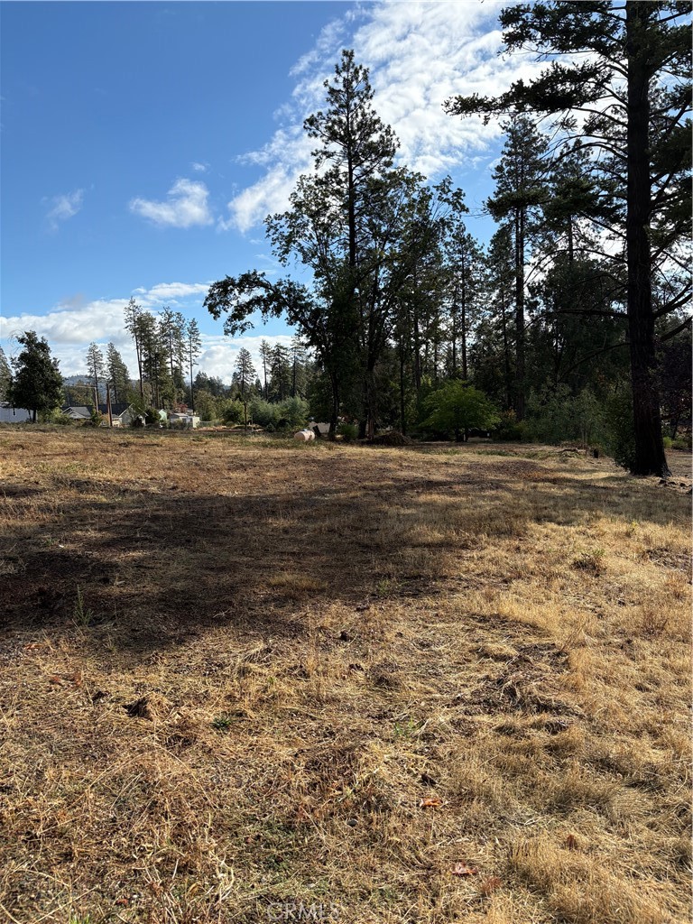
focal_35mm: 26
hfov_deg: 53.1
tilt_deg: -2.3
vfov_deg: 67.3
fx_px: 694
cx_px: 346
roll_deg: +2.5
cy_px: 462
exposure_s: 1/3279
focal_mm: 5.96
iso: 64
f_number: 1.6
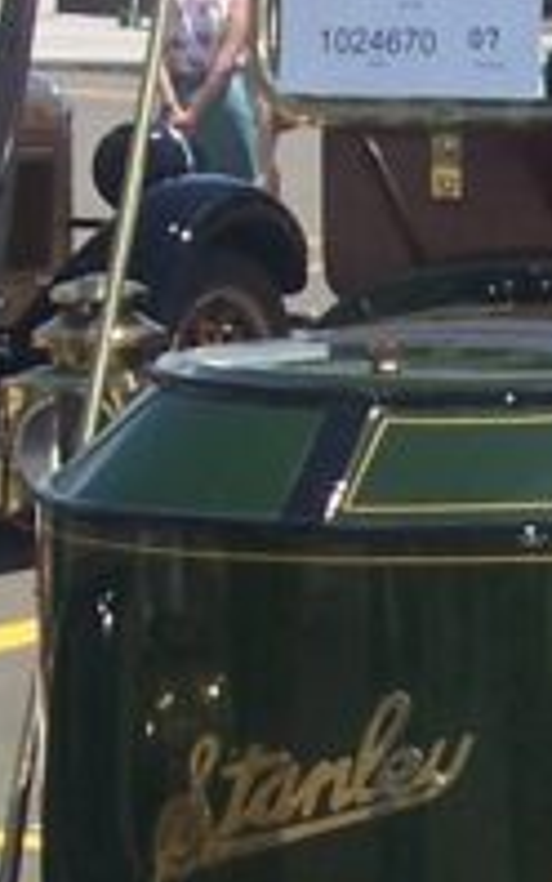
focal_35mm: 186
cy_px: 530
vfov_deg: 11.3
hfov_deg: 6.9
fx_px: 4471
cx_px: 908
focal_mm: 5.6
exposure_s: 1/500
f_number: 5.6
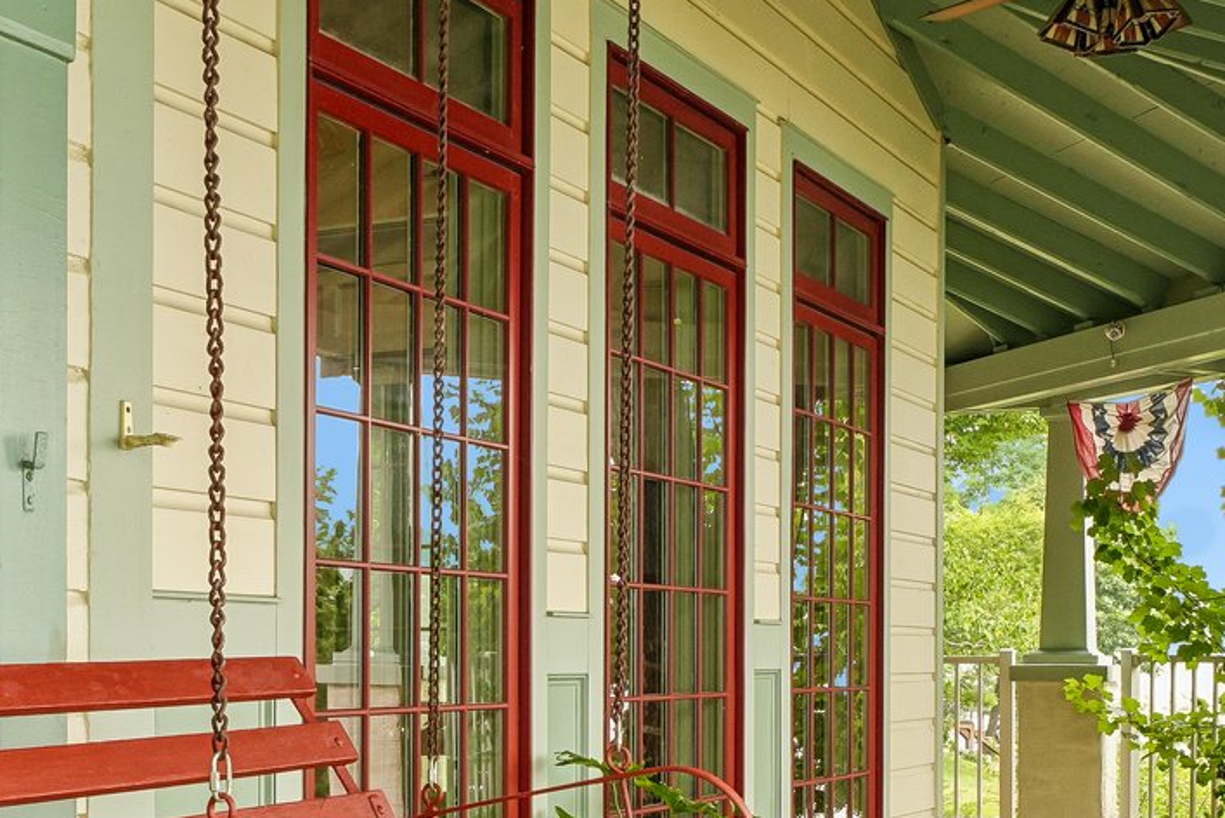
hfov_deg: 36.1
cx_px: 476
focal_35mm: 55
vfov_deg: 23.9
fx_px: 1872
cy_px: 755
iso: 400
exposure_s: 1/25
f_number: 13
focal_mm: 19
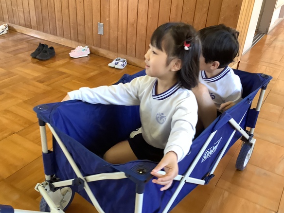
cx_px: 134
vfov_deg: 41.8
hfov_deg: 53.9
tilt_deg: -31.7
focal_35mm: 34
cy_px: 108
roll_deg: -4.0
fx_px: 279
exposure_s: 1/60
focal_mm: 3.3
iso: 200
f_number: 2.4
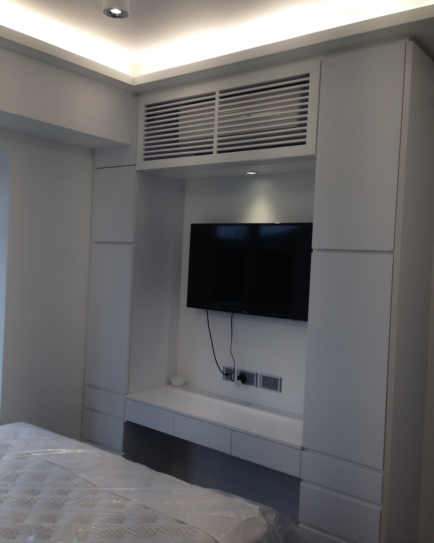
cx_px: 214
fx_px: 562
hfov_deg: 42.2
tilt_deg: +1.4
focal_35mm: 35
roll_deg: -3.4
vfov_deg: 51.5
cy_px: 269
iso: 50
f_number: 2.4
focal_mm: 4.12
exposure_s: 1/136
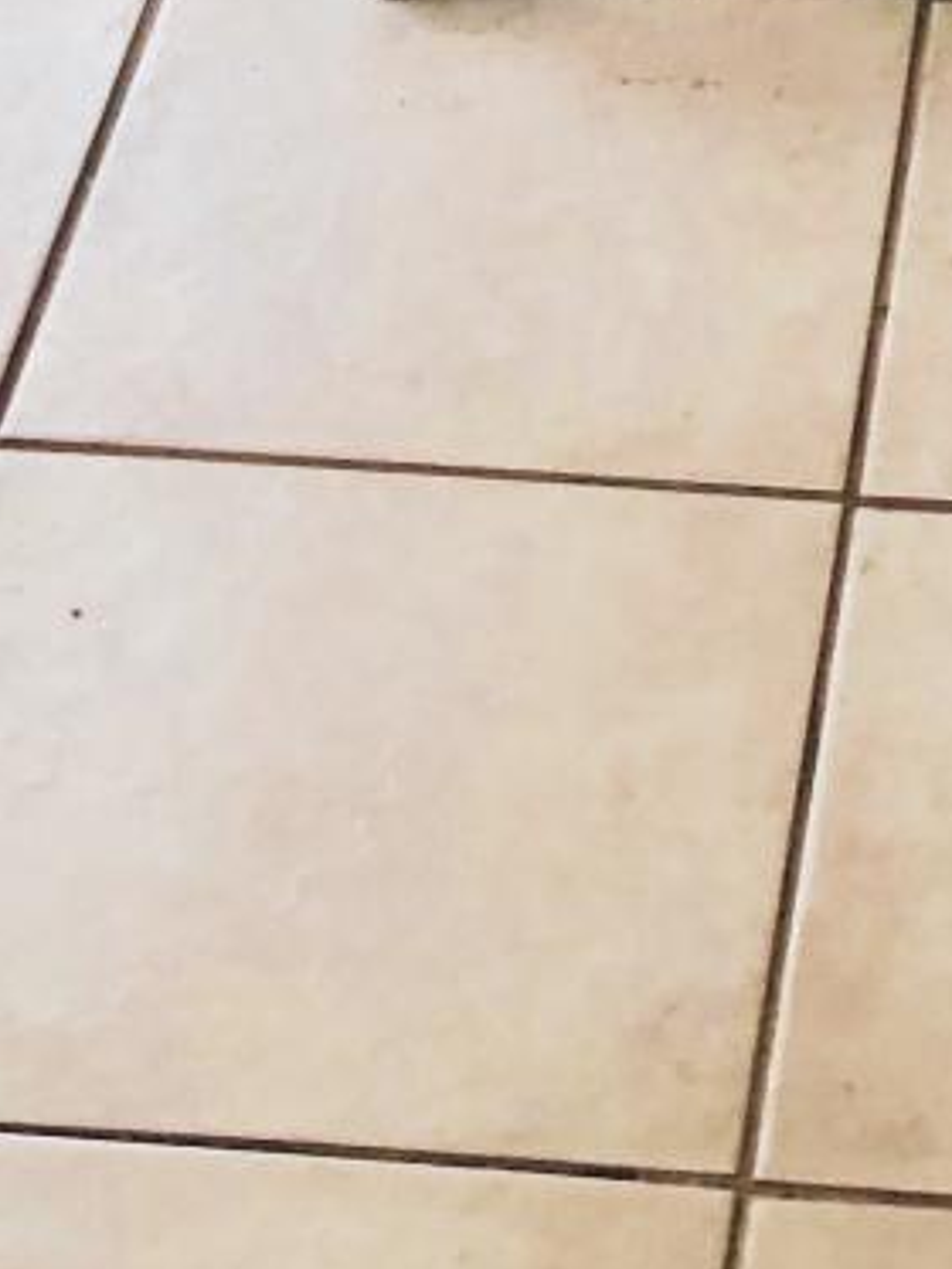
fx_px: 5497
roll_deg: -0.1
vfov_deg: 11.0
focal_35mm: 150
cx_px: 1023
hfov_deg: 9.8
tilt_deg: -14.8
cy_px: -1847
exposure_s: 1/120
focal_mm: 4
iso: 25
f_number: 1.8
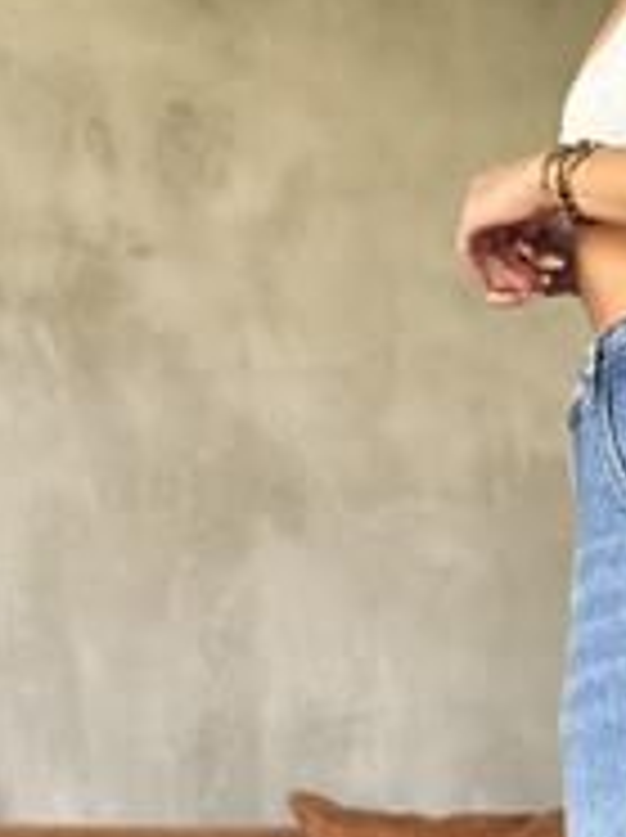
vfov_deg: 17.4
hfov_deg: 13.2
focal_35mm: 110
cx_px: 703
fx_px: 2658
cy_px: 860
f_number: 1.78
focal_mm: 6.76
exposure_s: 1/60
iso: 200
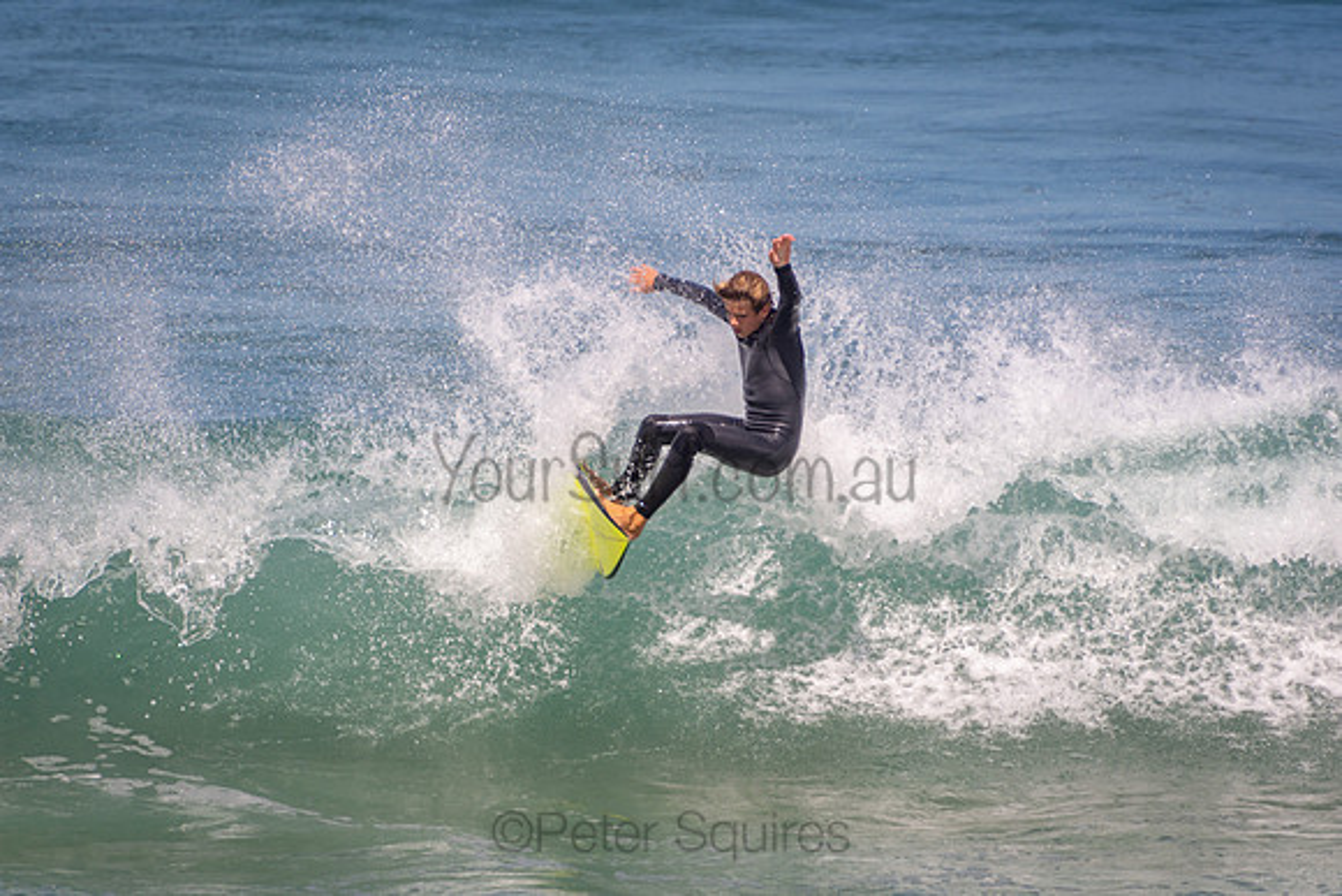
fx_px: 22371
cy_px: 448
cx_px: 671
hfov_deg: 3.4
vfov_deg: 2.3
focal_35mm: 600
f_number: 5.6
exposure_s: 1/1250
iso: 200
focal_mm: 400
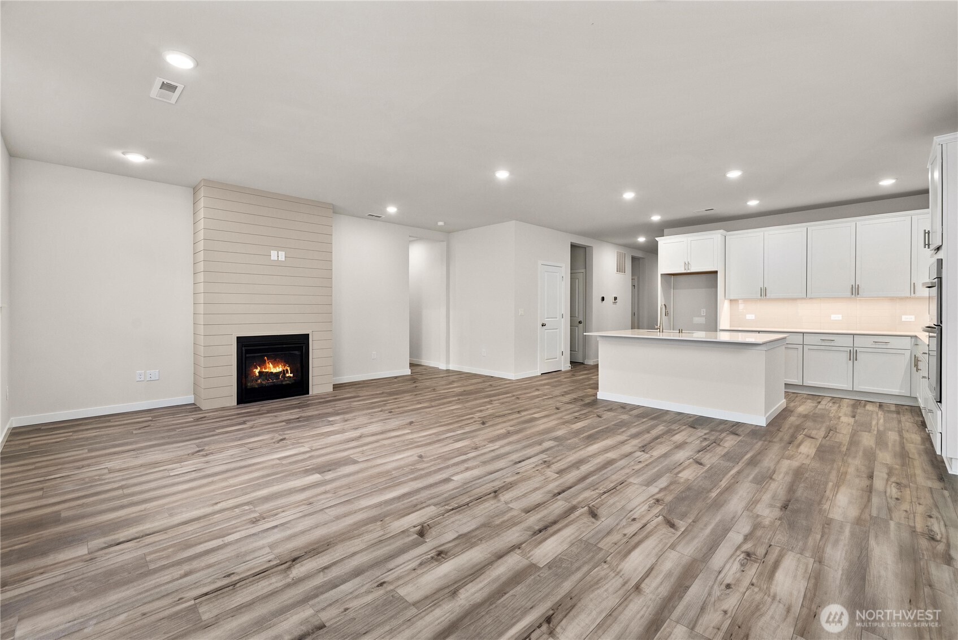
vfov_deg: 81.3
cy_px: 320
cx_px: 479
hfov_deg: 104.2
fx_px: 373
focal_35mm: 14
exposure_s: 1/5
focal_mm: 14
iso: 1000
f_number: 8
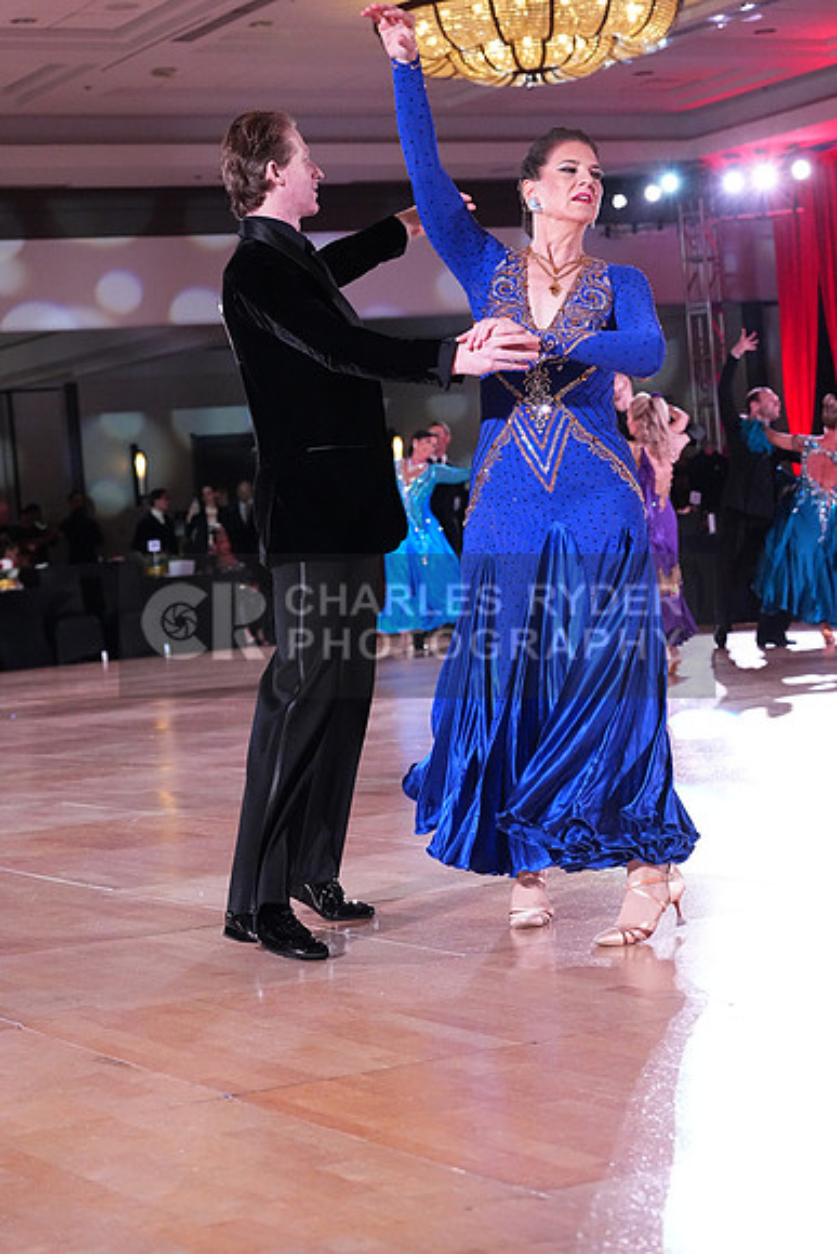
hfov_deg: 17.7
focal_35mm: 77
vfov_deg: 26.3
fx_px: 2684
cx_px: 418
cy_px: 627
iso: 8000
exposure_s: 1/320
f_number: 5.6
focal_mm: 77
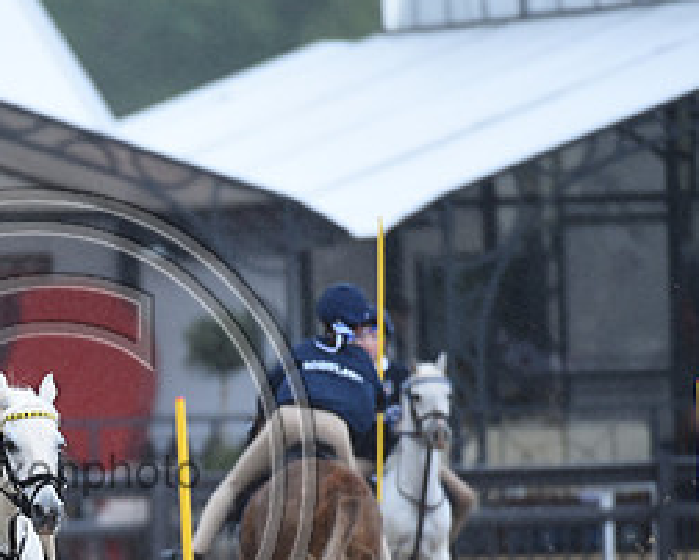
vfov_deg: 1.8
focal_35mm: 863
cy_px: 435
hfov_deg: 2.2
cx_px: 0
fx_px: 17867
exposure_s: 1/800
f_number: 4.5
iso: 1400
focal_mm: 400
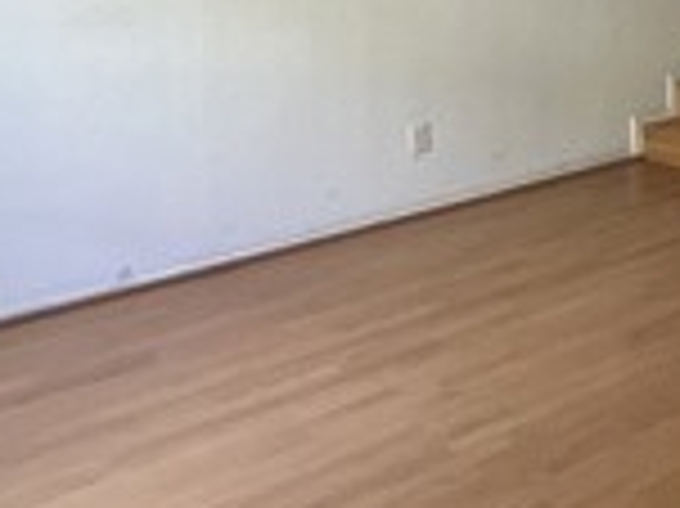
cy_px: -81
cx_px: 743
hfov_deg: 31.2
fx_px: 1080
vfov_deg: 24.4
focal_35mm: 55
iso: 250
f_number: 1.8
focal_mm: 1.57
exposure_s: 1/120
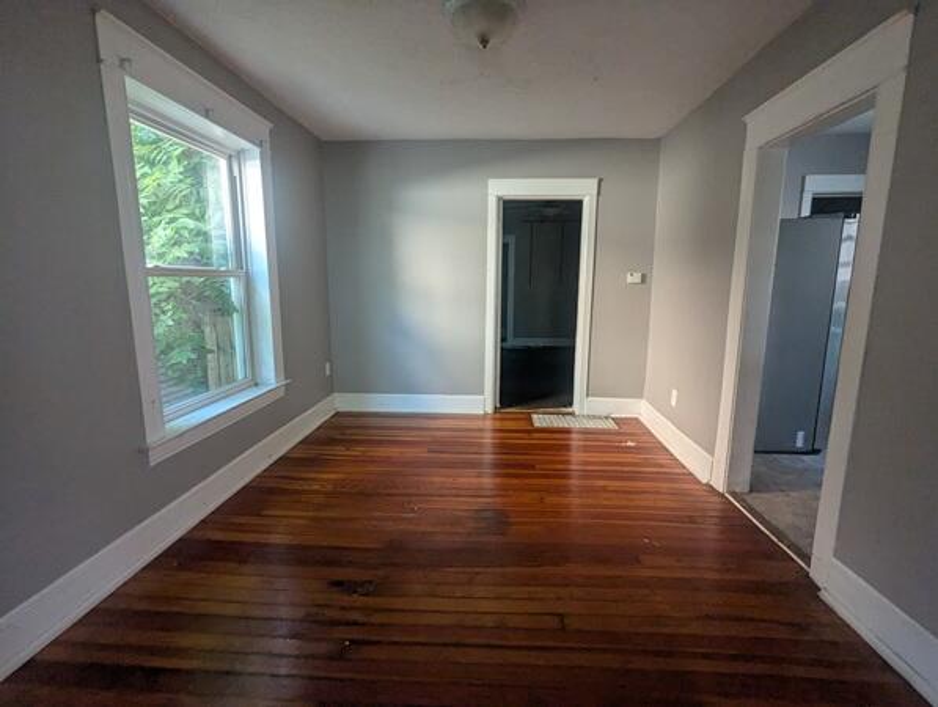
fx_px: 434
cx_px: 469
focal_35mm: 16
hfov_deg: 94.4
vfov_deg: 78.3
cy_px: 354
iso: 429
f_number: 2.2
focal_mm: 2.35
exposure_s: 1/111
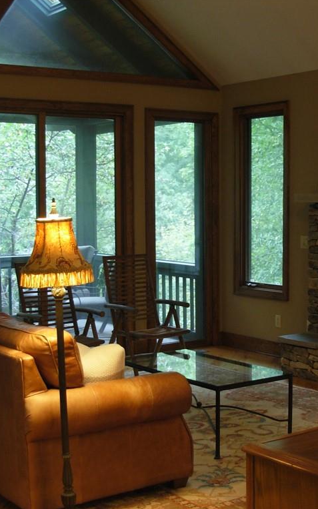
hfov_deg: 20.2
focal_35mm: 64
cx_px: 218
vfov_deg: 32.0
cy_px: 253
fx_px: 887
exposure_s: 1/4
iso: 133
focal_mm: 7.5
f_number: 3.1
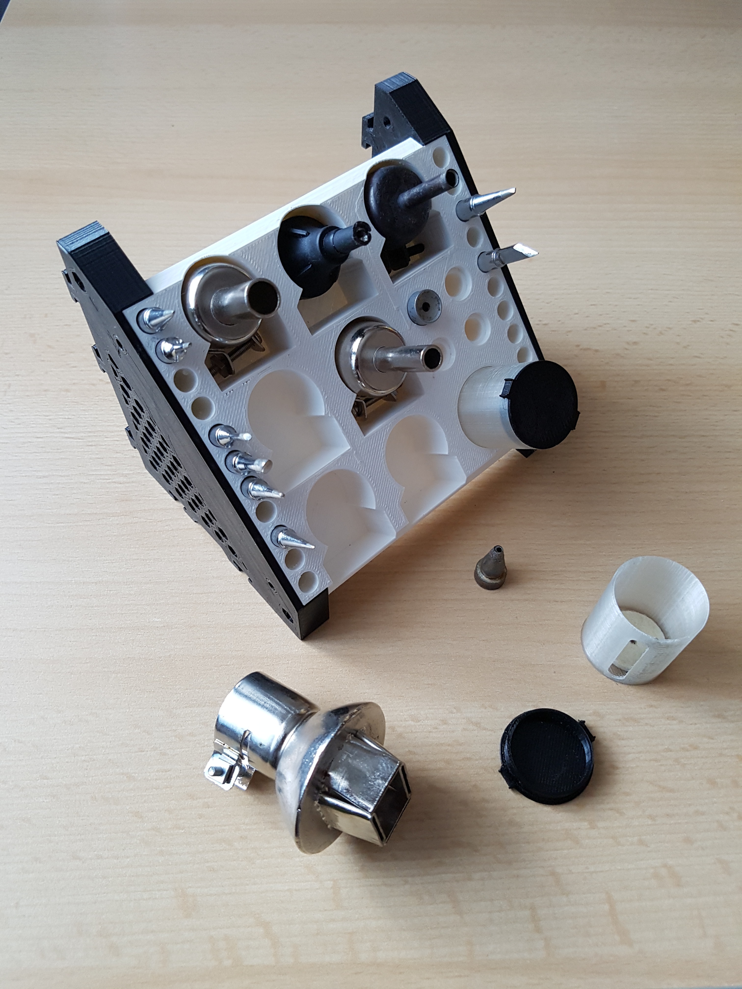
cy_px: 494
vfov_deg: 67.3
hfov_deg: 53.1
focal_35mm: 26
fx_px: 743
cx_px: 371
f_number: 1.7
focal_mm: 4.2
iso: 160
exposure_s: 1/50
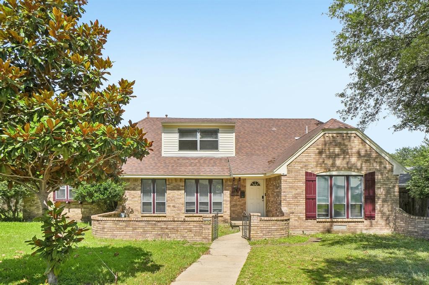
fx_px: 286
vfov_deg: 53.1
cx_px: 214
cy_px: 142
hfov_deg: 73.8
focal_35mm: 24
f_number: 8
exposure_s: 1/1600
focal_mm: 16
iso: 400
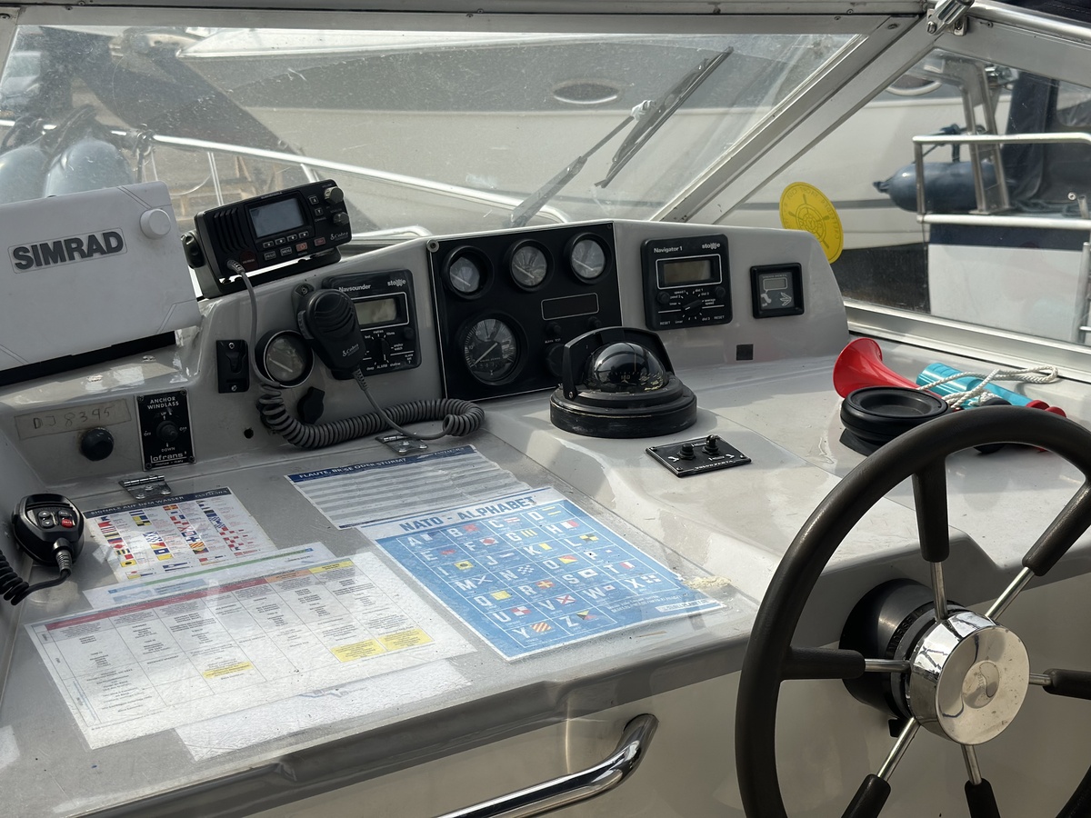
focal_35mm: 48
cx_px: 546
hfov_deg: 39.7
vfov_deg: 30.3
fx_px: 1513
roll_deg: +2.6
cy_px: 409
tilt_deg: -16.5
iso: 100
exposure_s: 1/4785
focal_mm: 6.86
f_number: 1.78
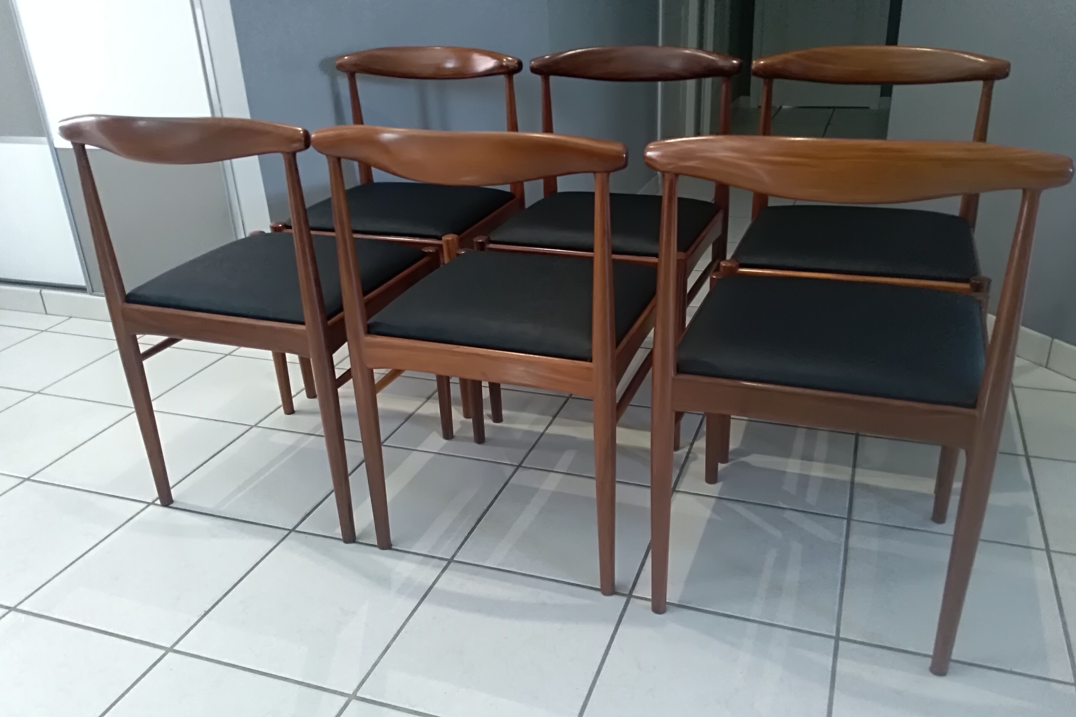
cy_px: 372
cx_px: 561
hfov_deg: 63.6
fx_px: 867
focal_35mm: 29
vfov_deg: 45.0
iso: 447
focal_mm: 3.54
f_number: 2
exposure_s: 1/33.3
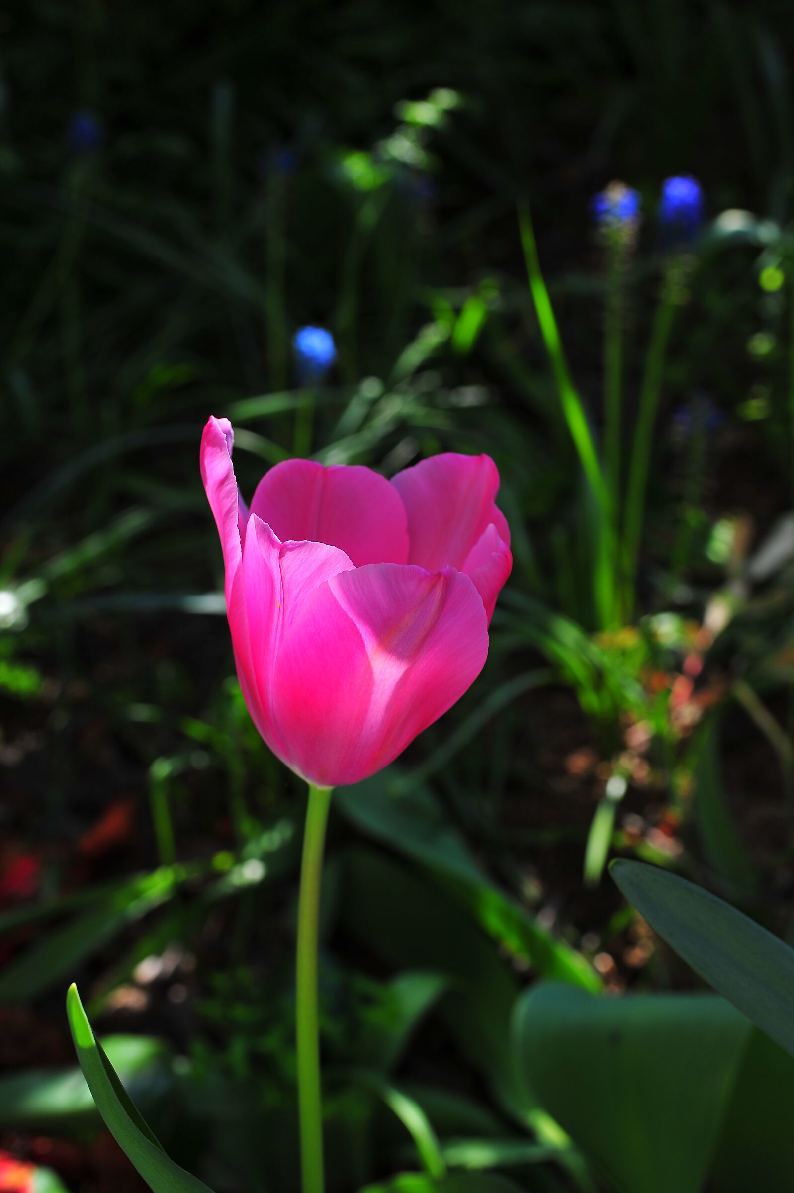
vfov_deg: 39.6
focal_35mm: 50
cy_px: 596
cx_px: 397
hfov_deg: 27.0
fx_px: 1656
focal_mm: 50
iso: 200
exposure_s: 1/160
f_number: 9
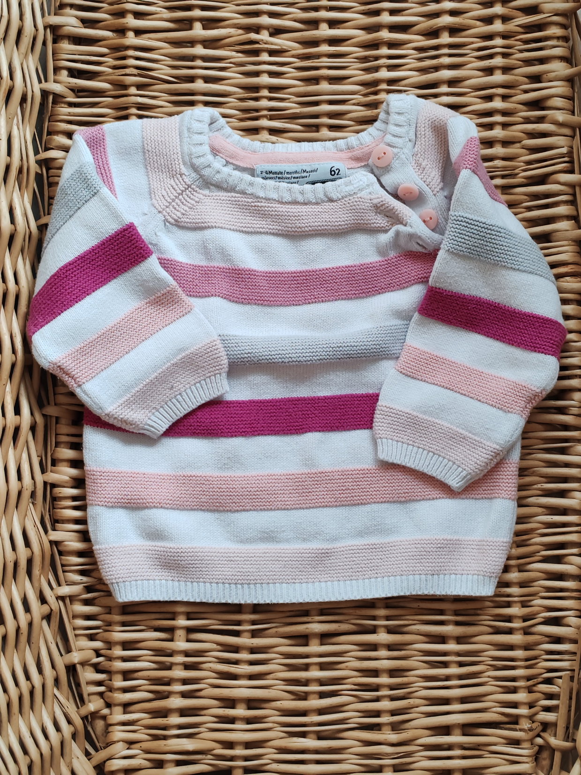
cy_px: 388
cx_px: 290
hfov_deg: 27.0
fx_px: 1208
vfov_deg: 35.5
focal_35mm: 54
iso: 640
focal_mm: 6.12
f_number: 1.9
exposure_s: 1/100
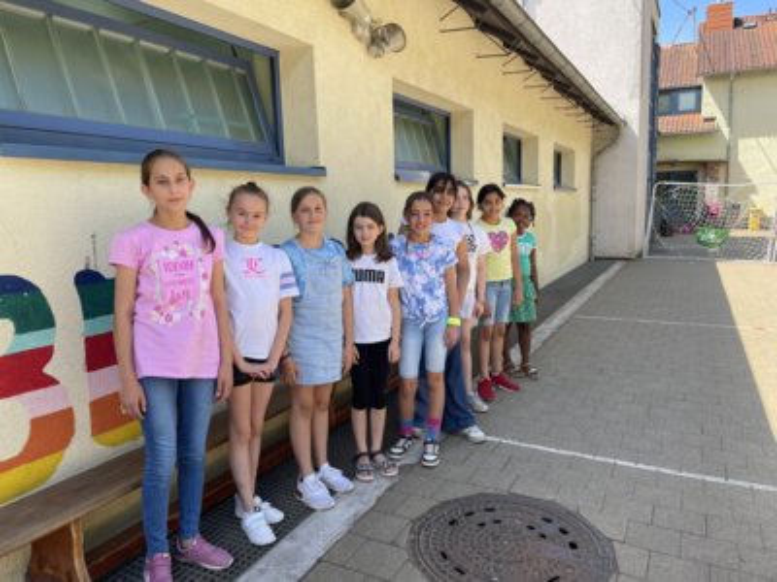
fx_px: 584
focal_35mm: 26
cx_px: 388
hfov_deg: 67.3
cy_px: 291
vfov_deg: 53.1
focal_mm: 4.2
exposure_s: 1/640
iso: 32
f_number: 1.6
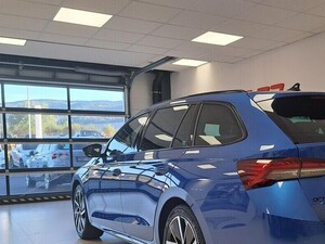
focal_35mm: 44
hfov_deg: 41.4
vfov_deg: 32.4
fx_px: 413
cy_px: 175
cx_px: 254
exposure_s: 1/100
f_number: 1.8
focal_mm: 5.23
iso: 50
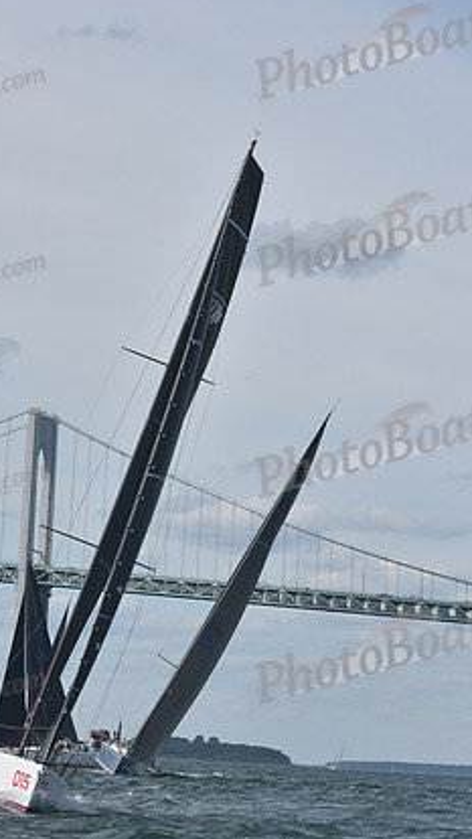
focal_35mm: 132
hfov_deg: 9.2
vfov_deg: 16.3
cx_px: 151
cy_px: 369
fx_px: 2936
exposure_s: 1/800
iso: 320
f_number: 8
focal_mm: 90
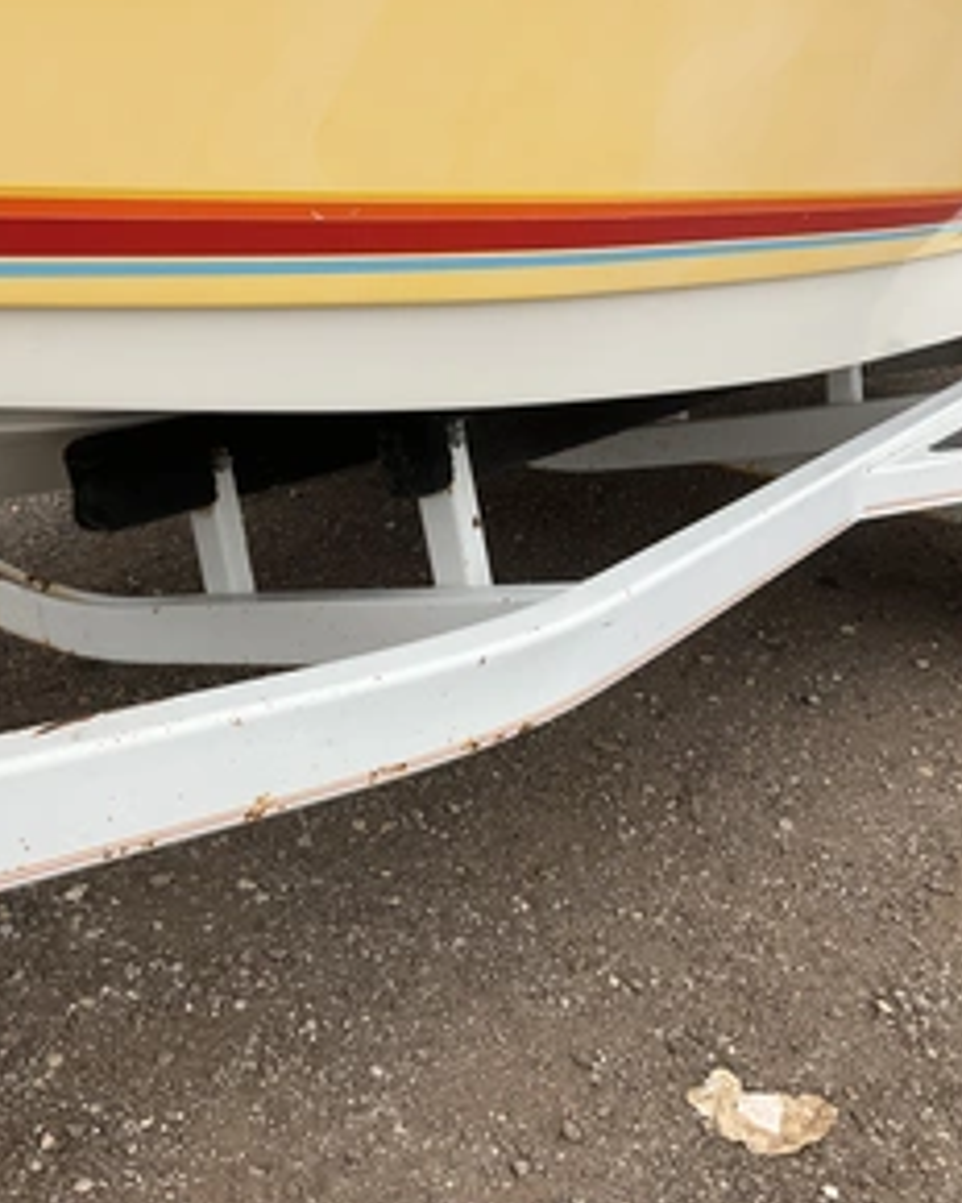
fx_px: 1388
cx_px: 423
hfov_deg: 38.2
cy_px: 614
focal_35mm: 39
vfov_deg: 46.8
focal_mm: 3
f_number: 1.8
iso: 25
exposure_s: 1/674
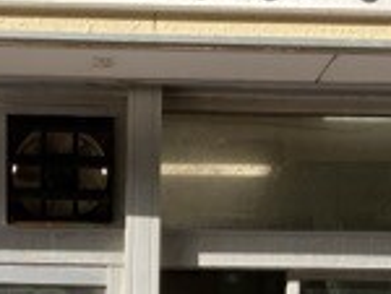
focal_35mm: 112
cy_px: 406
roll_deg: -1.1
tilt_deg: +1.7
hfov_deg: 17.4
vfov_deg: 12.7
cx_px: 96
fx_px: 1267
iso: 32
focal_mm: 3.99
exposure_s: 1/883
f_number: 1.8
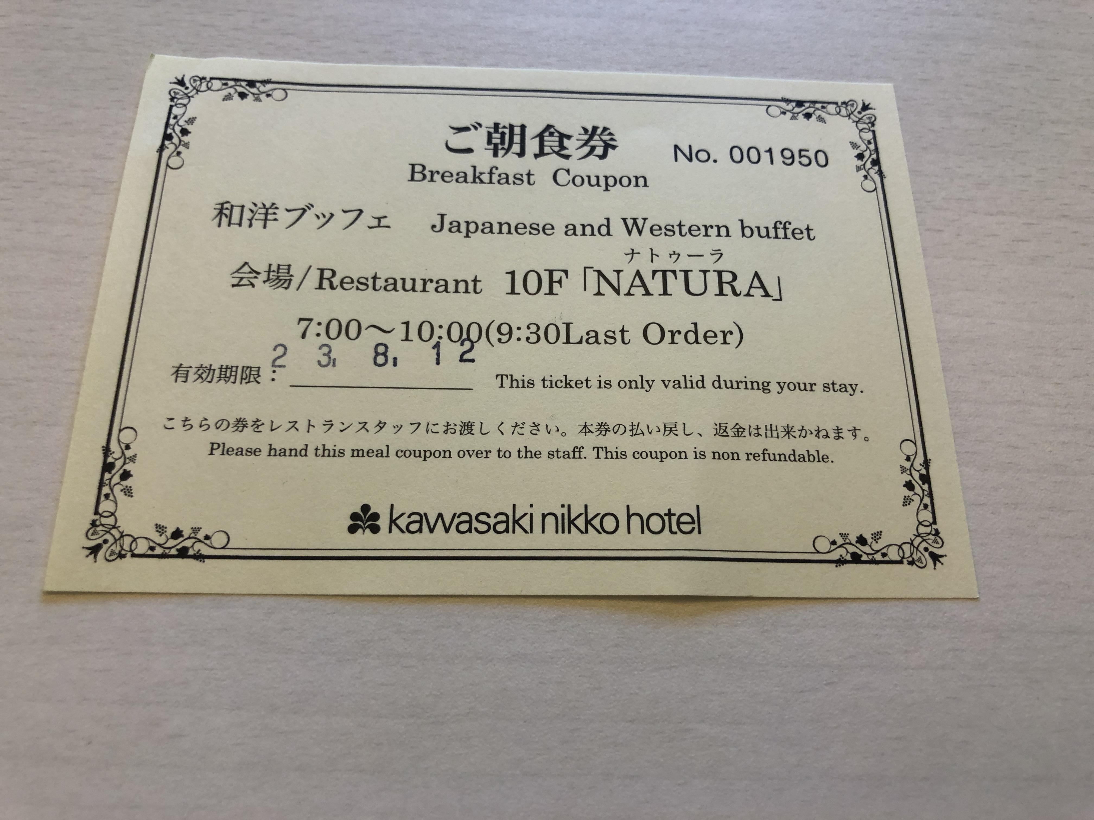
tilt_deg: -67.5
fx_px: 885
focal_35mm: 28
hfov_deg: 63.4
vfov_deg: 49.7
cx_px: 547
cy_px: 410
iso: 32
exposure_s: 1/50
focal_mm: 3.99
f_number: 1.8
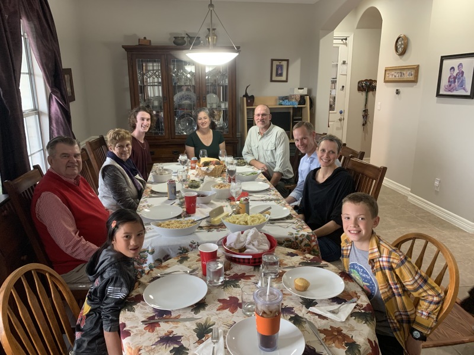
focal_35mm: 26
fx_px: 356
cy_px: 178
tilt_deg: -12.8
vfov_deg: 53.1
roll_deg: +0.7
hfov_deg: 67.3
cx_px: 237
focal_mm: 4.25
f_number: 1.8
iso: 320
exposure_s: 1/60
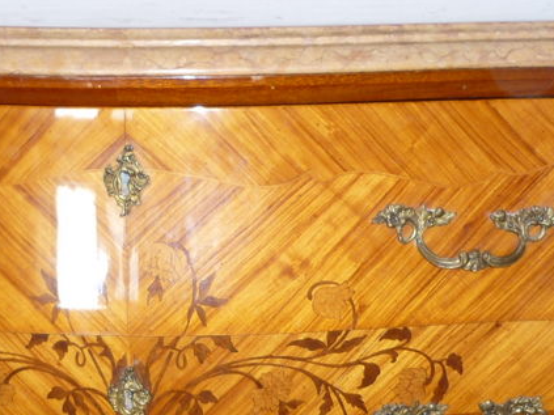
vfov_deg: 18.2
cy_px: 456
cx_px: 223
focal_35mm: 78
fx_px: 1248
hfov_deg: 25.0
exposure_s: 1/30
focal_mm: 5.5
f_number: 2.8
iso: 100
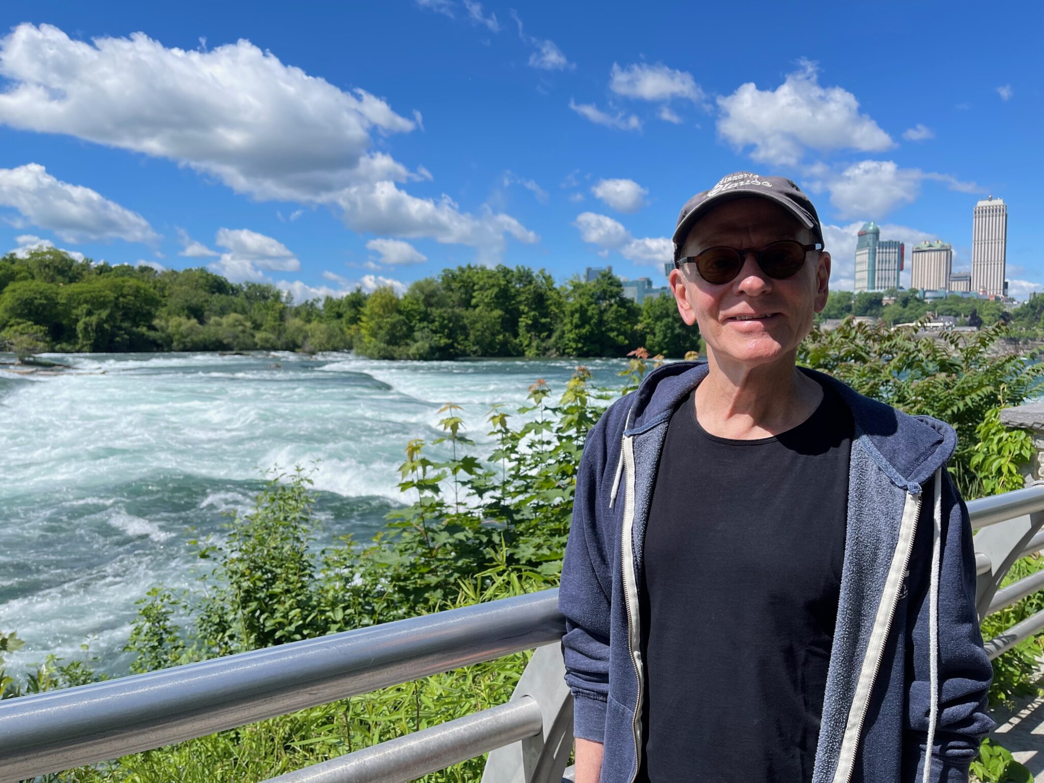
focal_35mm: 26
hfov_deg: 67.3
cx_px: 522
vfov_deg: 53.1
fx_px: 784
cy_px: 392
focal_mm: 5.1
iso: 32
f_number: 1.6
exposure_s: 1/3448
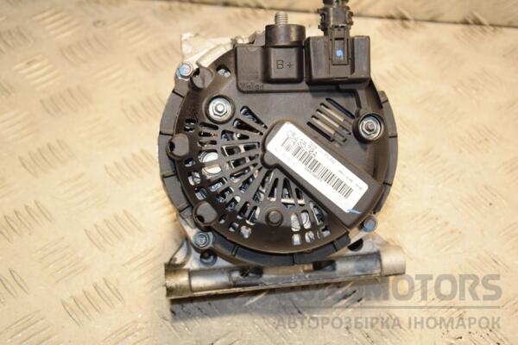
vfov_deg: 17.5
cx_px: 259
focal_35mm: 78
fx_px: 1122
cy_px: 172
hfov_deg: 26.0
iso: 800
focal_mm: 52
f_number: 6.3
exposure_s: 1/200
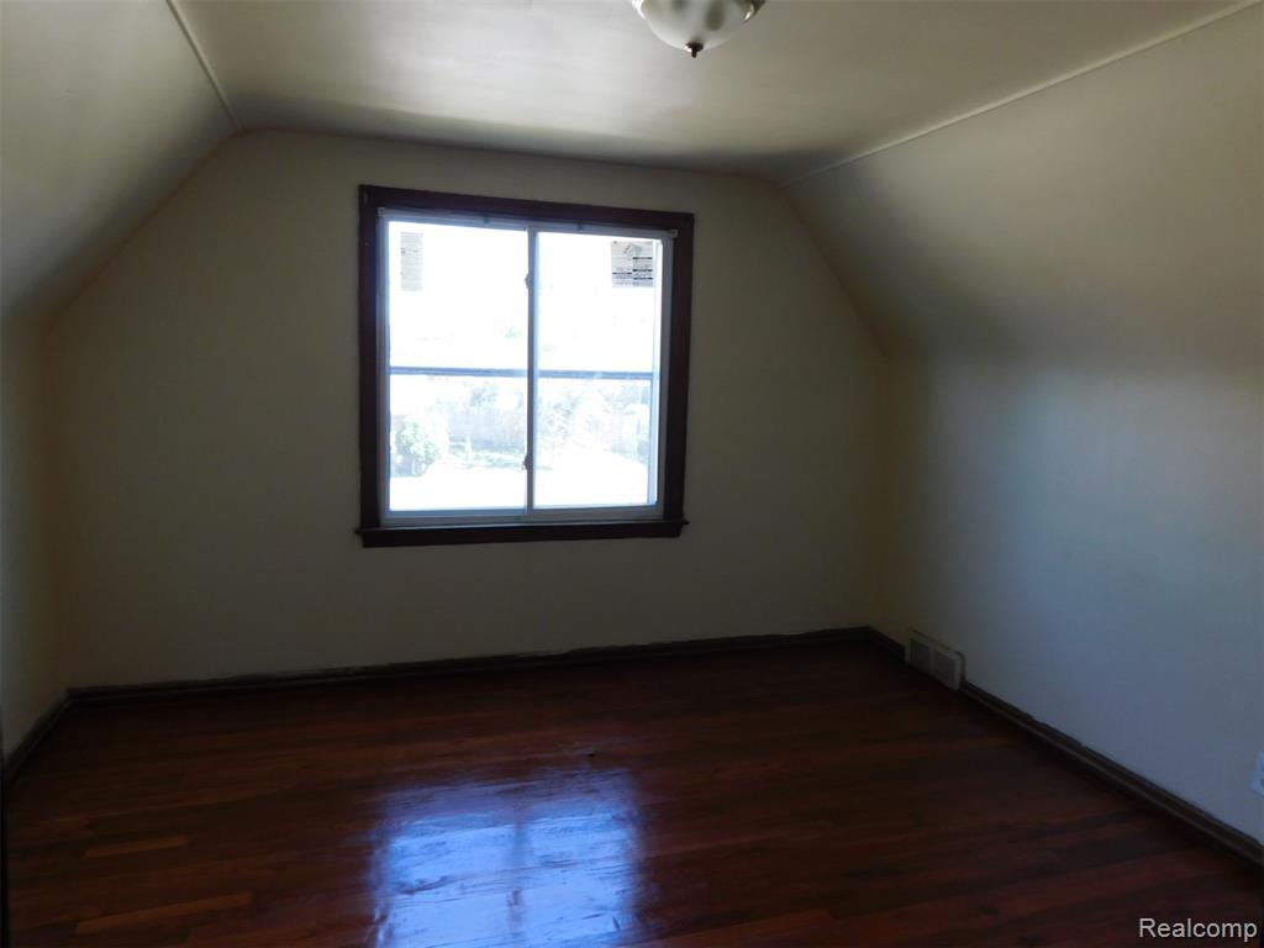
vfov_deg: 58.9
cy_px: 474
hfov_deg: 73.9
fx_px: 840
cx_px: 632
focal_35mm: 23
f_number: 3
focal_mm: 4
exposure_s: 1/40
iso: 125
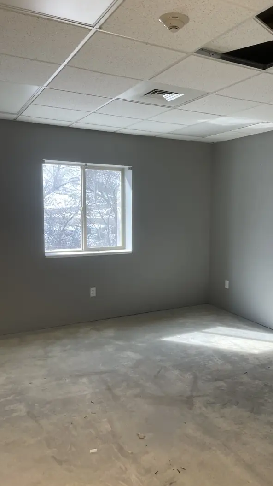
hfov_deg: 39.9
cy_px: 246
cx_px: 172
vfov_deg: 66.1
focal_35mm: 29
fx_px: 373
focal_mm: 4.2
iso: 100
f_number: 1.6
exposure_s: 1/120
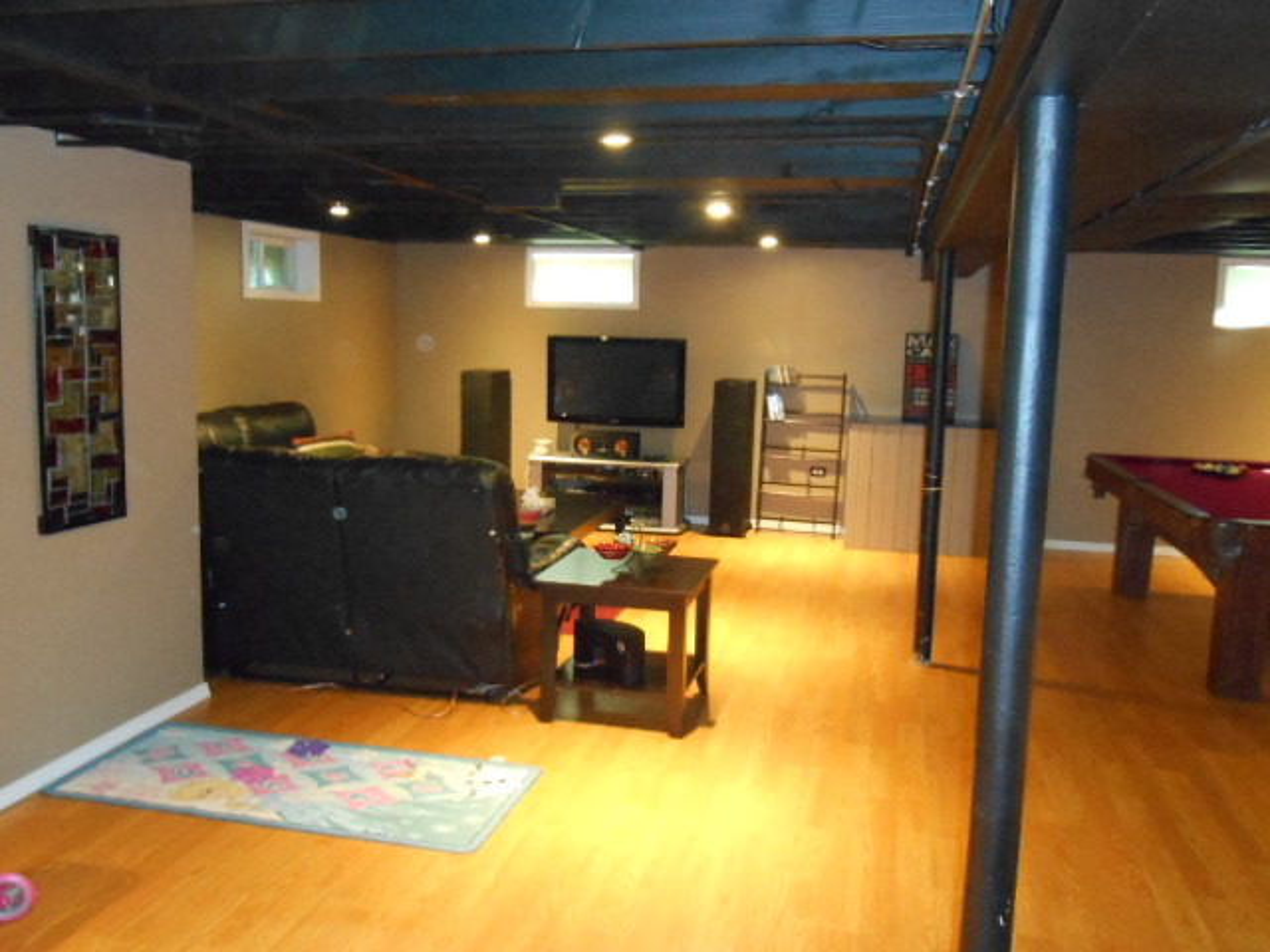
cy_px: 476
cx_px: 635
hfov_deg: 58.4
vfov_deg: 45.4
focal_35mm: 31
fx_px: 1137
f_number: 3.6
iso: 1000
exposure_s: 1/25
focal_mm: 5.5
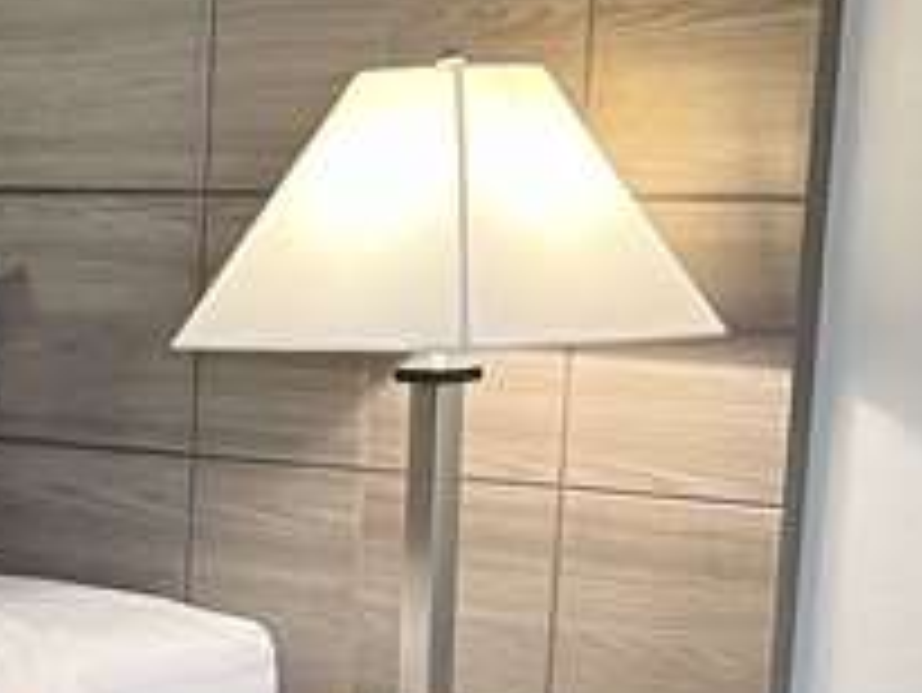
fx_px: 3465
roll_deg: +1.9
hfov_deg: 13.4
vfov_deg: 11.3
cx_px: -823
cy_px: 756
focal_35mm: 130
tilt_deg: -11.1
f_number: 1.5
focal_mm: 5.7
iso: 160
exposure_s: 1/60
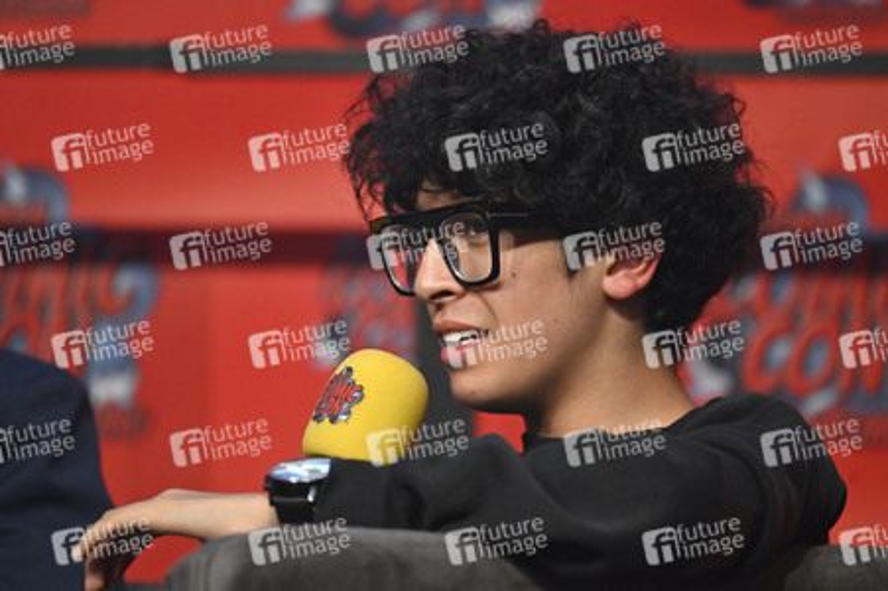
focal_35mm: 400
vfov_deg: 3.4
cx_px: 444
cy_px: 296
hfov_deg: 5.2
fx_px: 9859
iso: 2000
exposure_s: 1/500
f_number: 4.5
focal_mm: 400
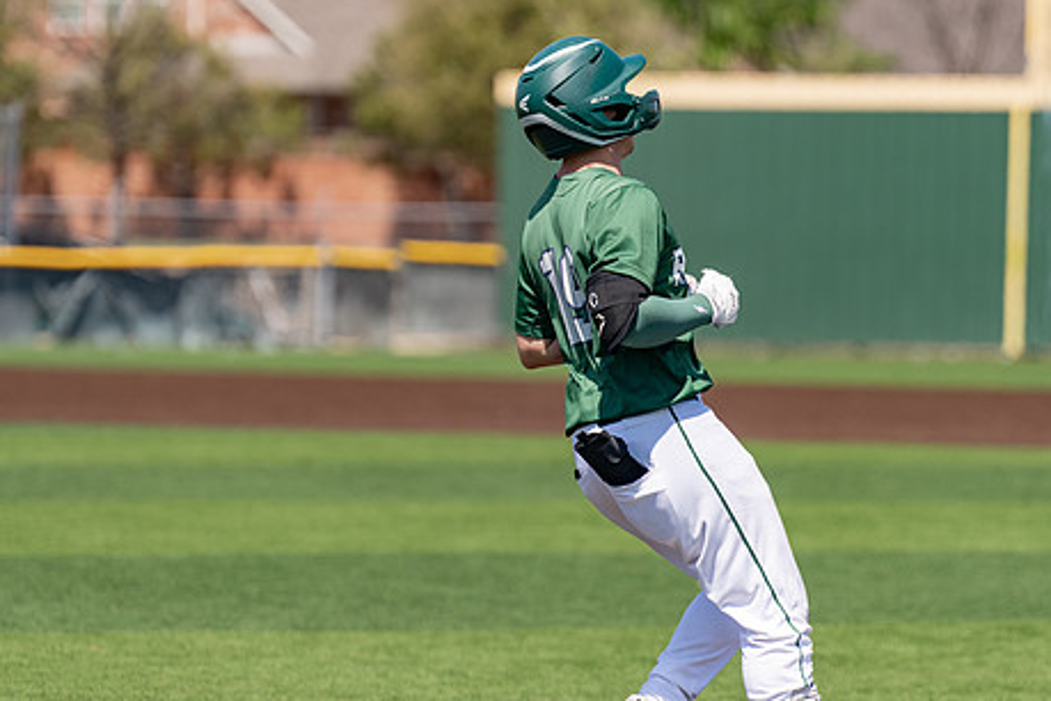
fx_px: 8291
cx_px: 557
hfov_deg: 7.3
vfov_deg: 4.8
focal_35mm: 284
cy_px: 414
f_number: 4
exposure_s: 1/3200
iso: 320
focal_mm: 216
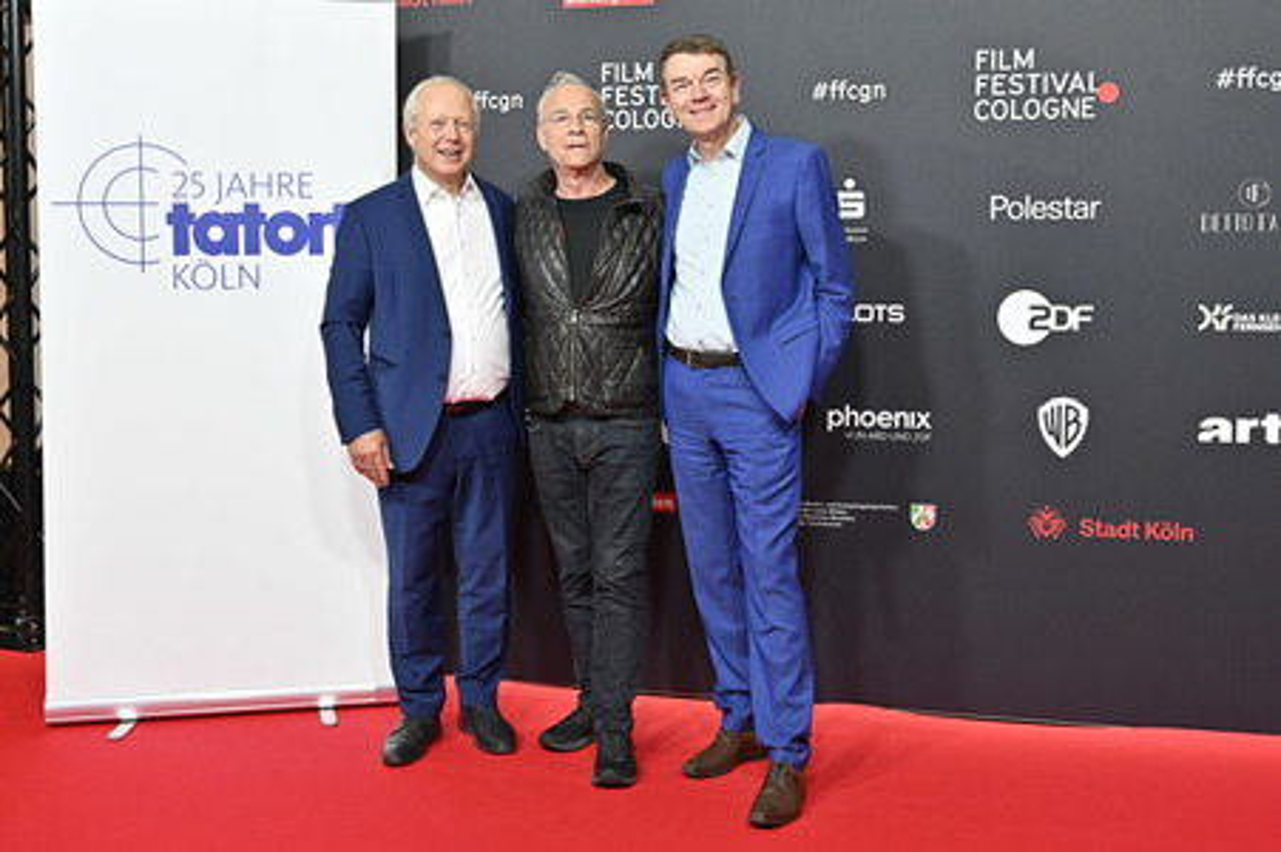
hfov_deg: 49.6
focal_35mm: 39
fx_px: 1387
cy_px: 426
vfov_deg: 34.2
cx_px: 640
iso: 1250
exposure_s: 1/200
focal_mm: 39
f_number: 5
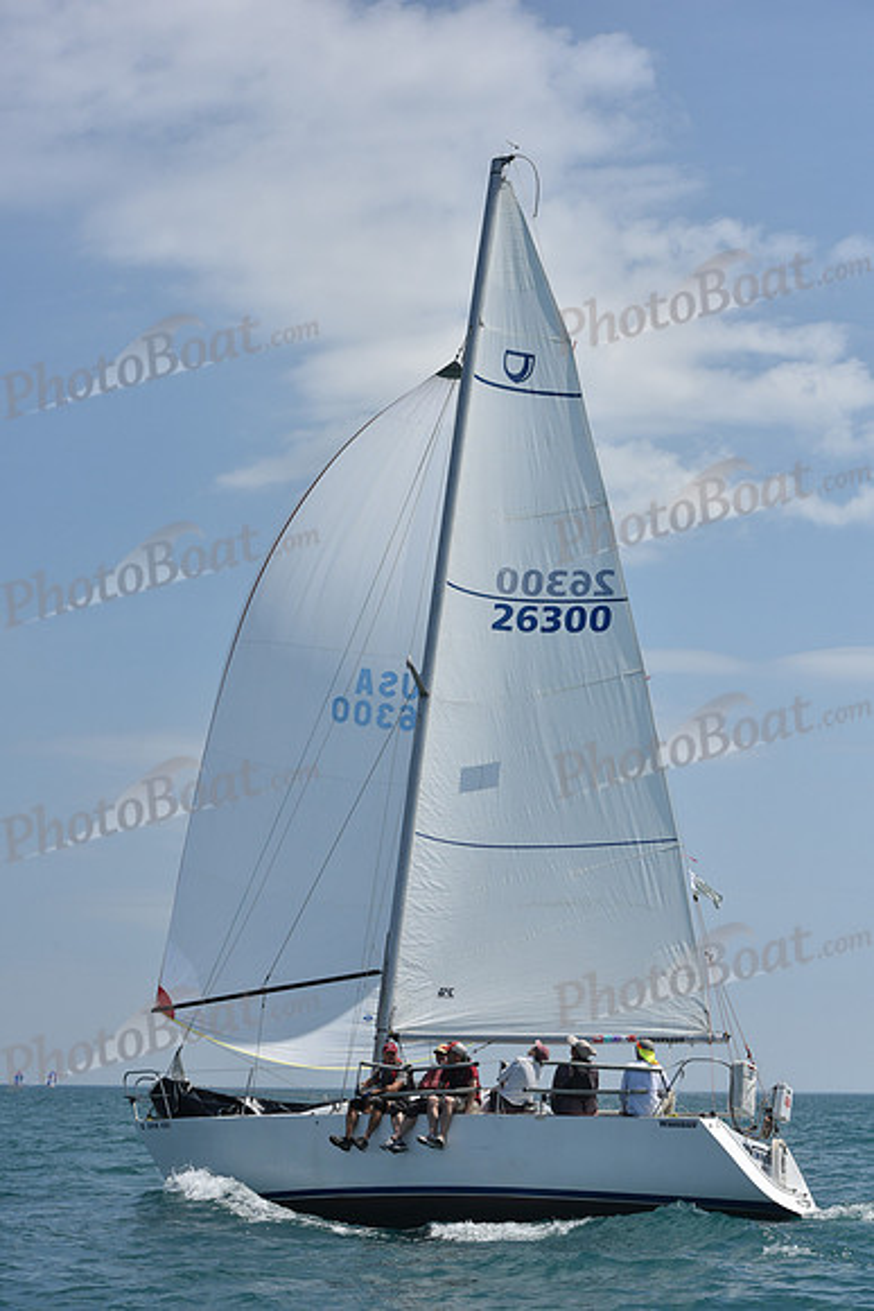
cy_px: 656
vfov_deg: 20.0
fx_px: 3712
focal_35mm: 102
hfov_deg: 13.4
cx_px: 437
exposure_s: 1/1250
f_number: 10
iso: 250
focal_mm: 102
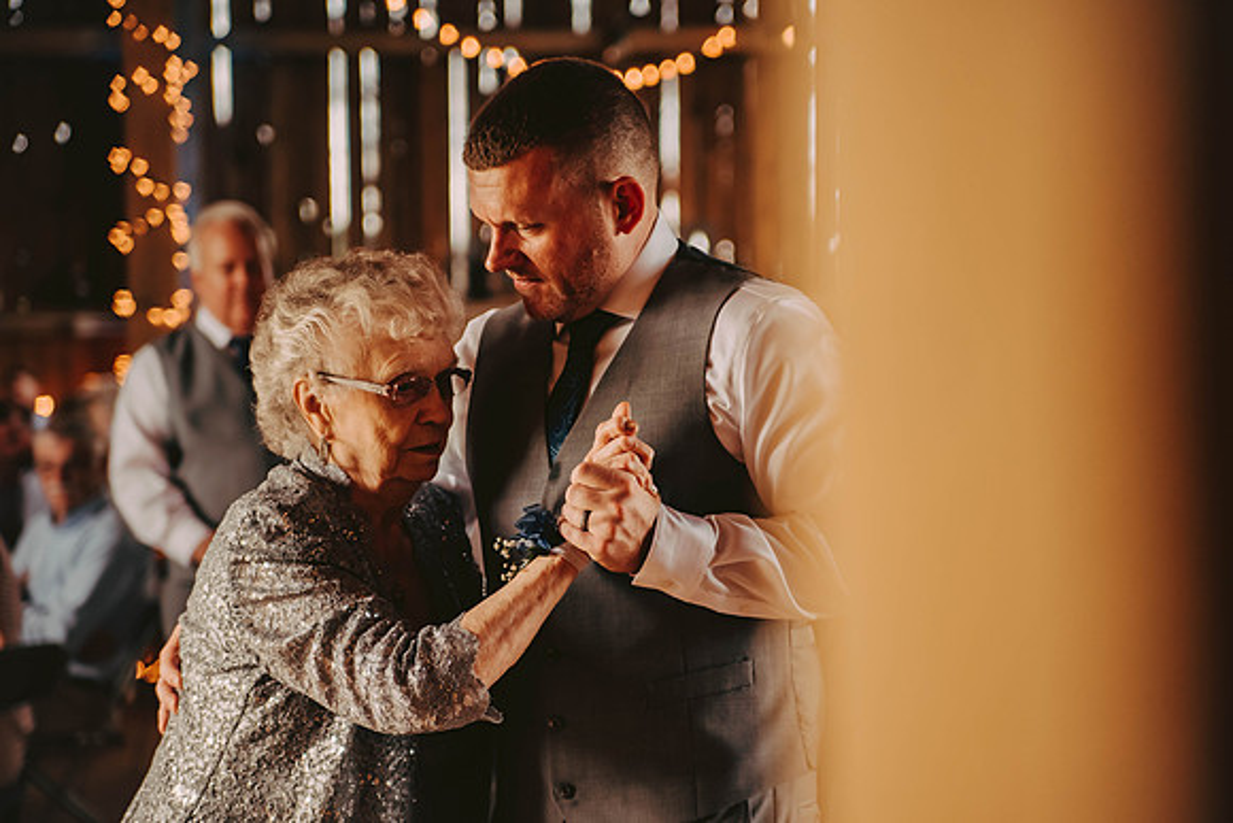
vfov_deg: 18.2
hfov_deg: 27.0
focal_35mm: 75
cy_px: 412
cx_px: 616
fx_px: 2569
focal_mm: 75
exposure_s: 1/200
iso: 800
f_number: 2.8
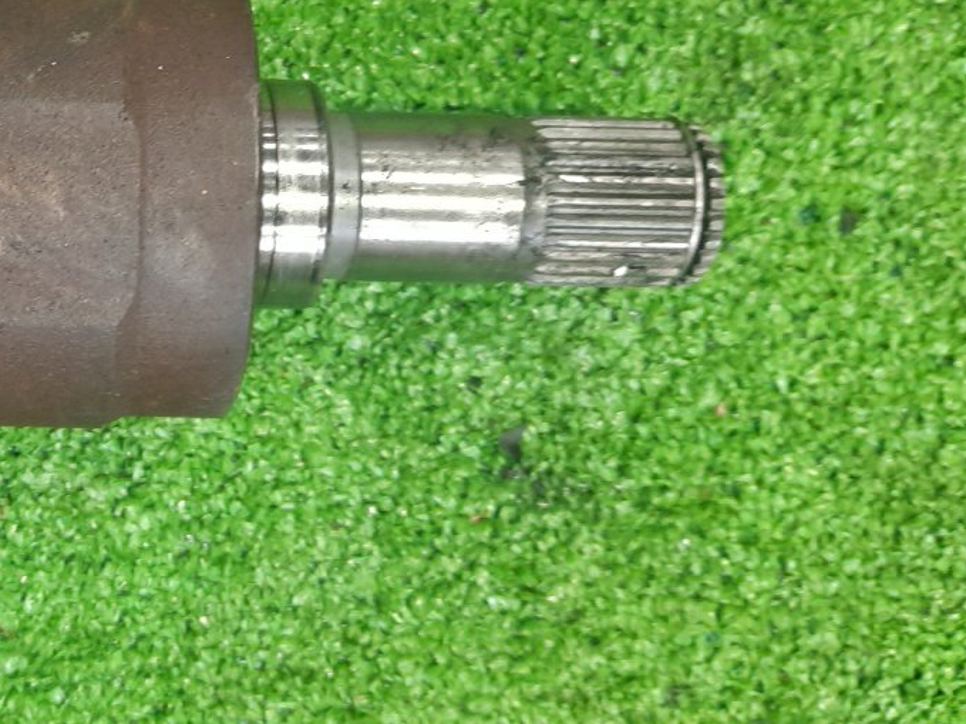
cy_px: 195
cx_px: 31
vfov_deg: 27.2
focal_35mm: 53
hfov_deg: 33.5
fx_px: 1479
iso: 315
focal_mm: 4.6
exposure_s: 1/33
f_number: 2
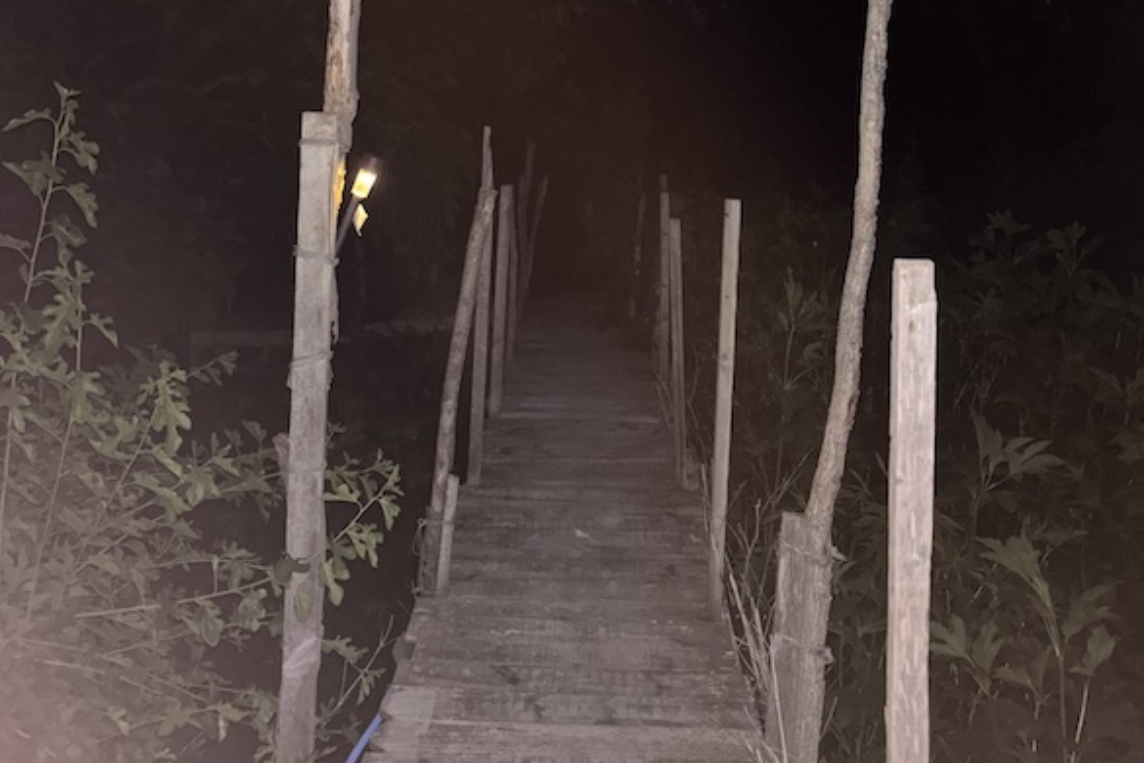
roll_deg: -0.3
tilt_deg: -0.6
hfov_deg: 51.9
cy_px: 213
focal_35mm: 37
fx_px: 1176
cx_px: 579
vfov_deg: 35.3
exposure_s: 1/4
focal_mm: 5.96
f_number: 1.6
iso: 400
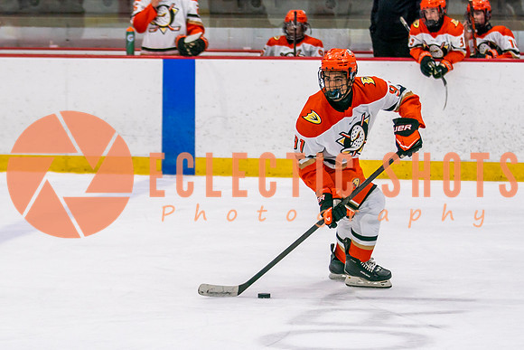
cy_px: 199
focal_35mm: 226
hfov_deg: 9.1
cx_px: 227
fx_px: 3297
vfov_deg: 6.1
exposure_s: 1/640
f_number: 2.8
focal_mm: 102
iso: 500
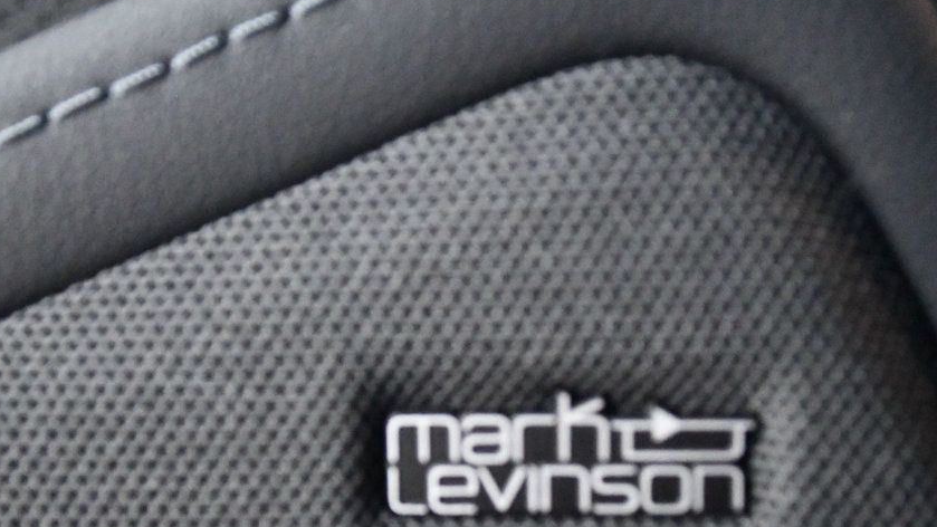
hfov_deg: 30.6
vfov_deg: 17.4
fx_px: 1714
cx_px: 437
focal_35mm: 69
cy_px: 364
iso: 12800
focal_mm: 36
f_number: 5
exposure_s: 1/50
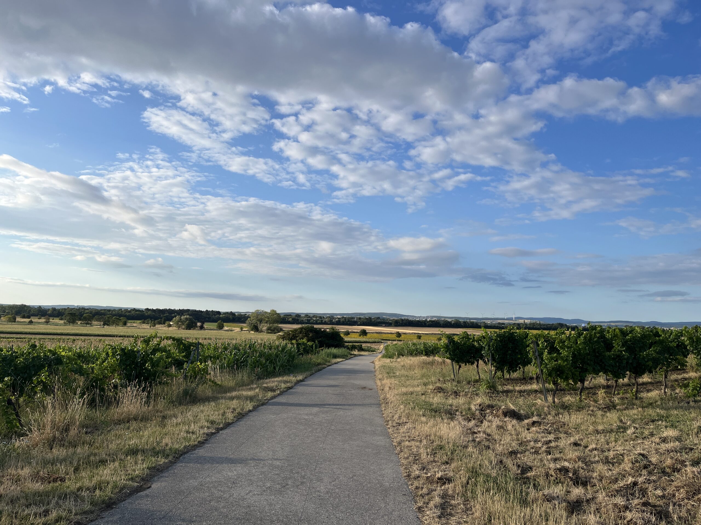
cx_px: 350
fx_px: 527
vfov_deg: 53.1
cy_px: 262
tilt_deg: +6.5
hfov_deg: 67.3
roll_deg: -2.7
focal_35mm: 26
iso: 50
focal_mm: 5.1
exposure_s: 1/3311
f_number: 1.6
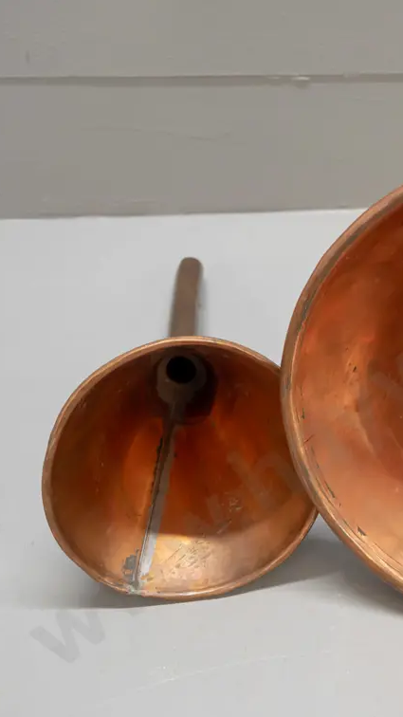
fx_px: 1178
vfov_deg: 33.8
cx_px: 430
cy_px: 362
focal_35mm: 62
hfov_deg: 18.7
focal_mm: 21
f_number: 5
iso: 2500
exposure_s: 1/80
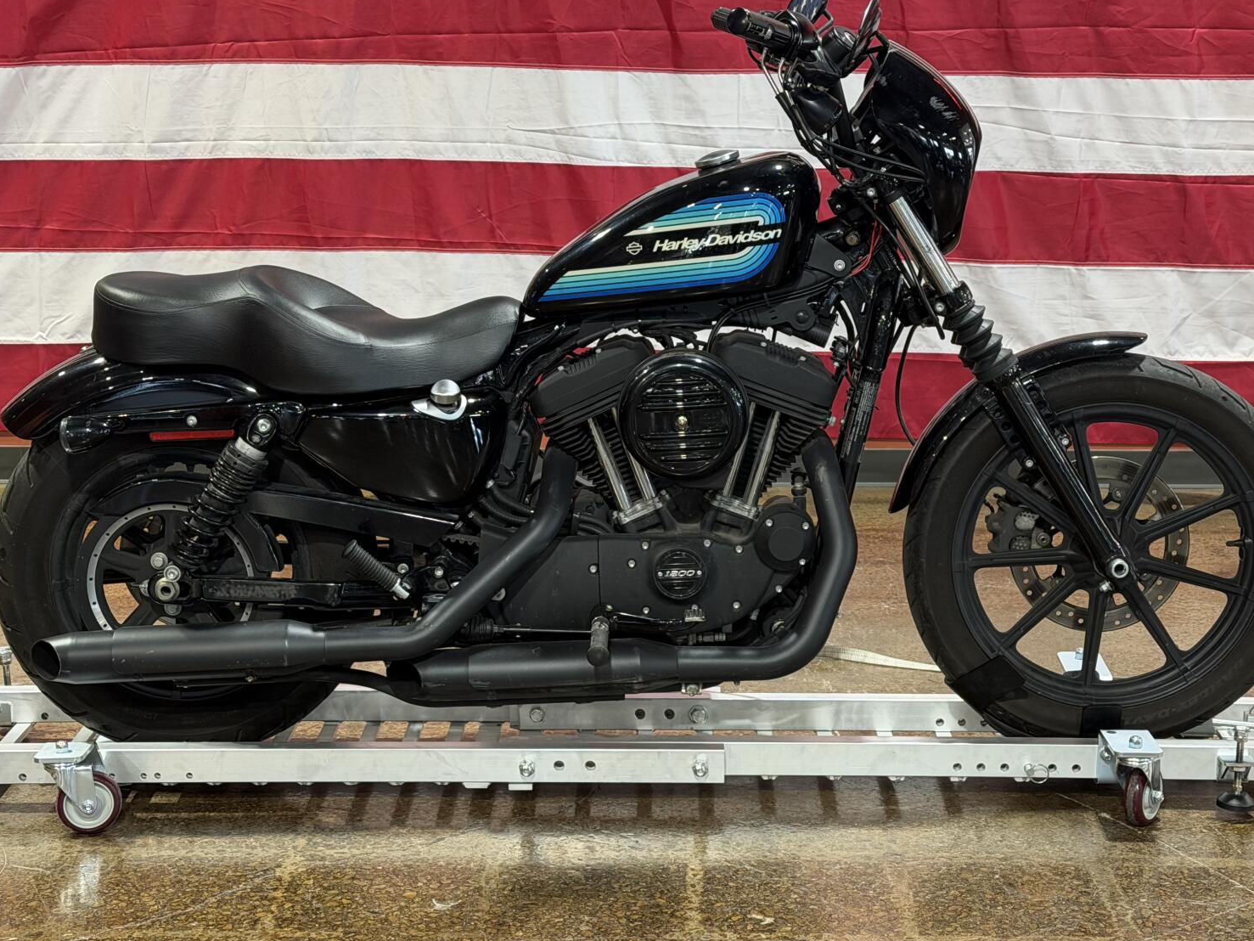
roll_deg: +0.5
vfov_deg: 22.6
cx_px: 628
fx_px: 2355
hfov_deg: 29.8
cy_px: 466
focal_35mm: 65
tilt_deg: -11.6
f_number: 1.78
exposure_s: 1/60
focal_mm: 6.76
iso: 64
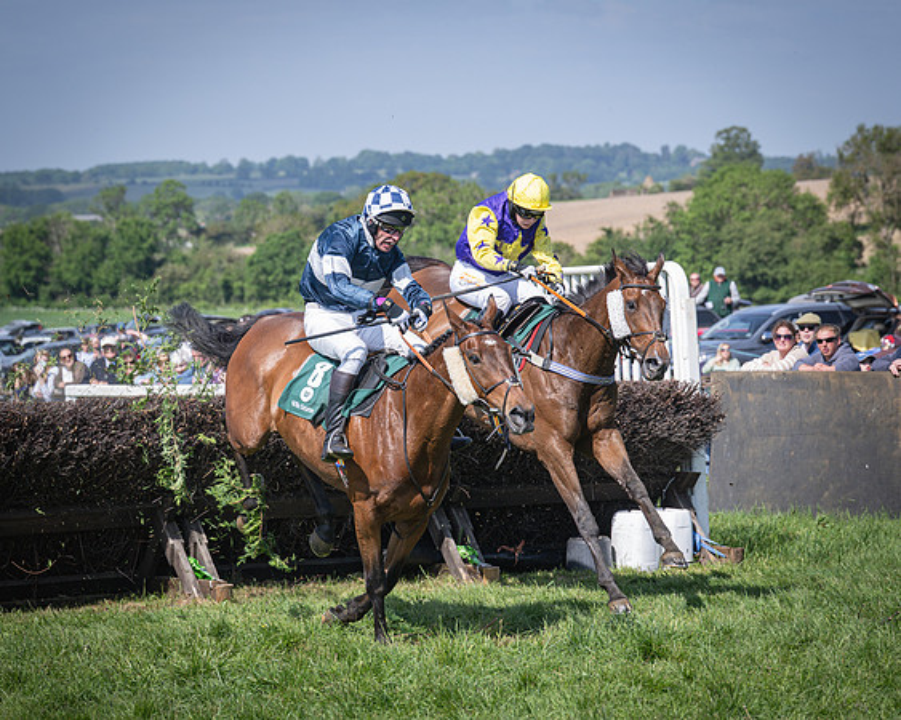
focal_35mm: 134
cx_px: 408
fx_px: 3567
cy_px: 440
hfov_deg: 14.4
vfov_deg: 11.5
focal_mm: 92
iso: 200
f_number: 4
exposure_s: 1/1600
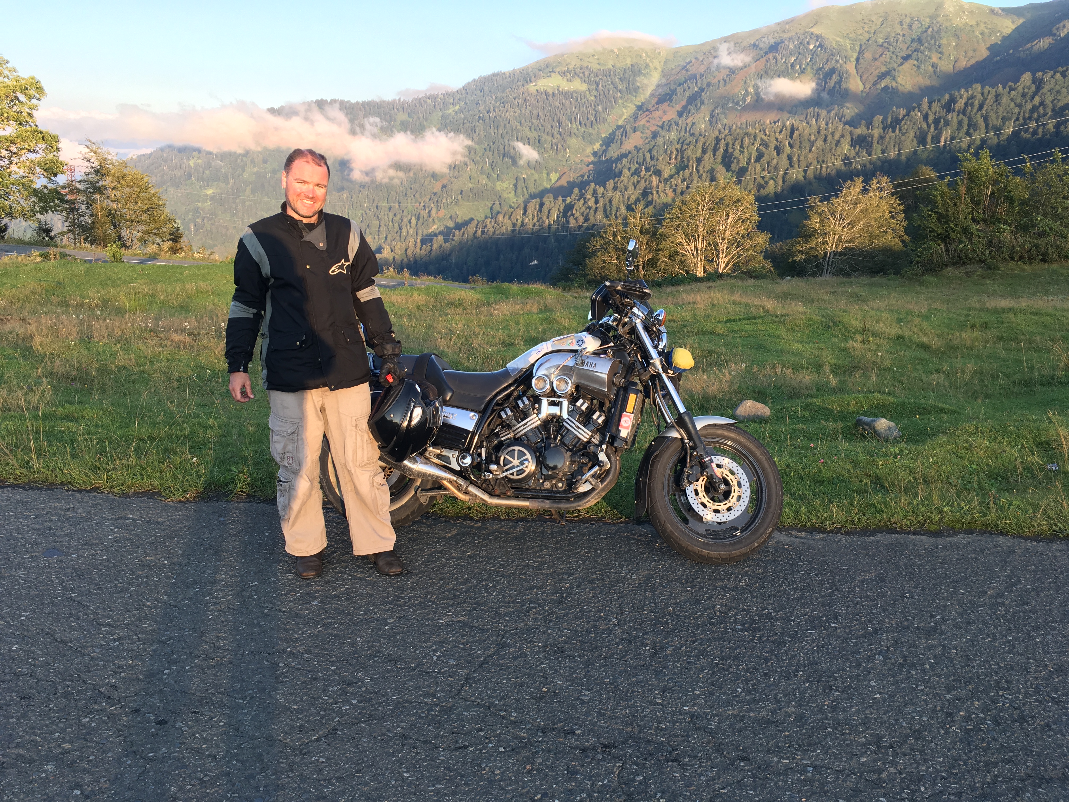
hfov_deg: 61.7
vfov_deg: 48.2
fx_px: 896
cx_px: 534
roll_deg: -3.1
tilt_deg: -15.3
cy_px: 401
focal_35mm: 29
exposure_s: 1/129
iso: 25
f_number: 2.2
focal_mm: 4.15
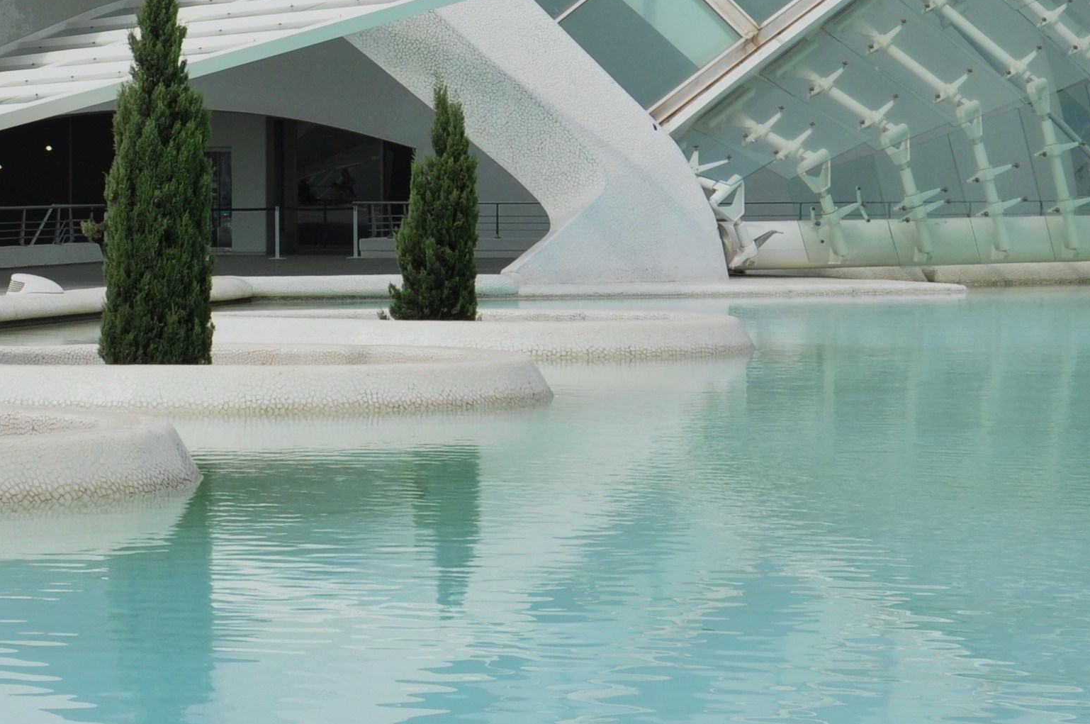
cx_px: 169
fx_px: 4426
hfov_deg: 13.9
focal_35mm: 146
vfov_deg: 9.3
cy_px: -77
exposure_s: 1/400
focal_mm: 35
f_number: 10
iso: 200
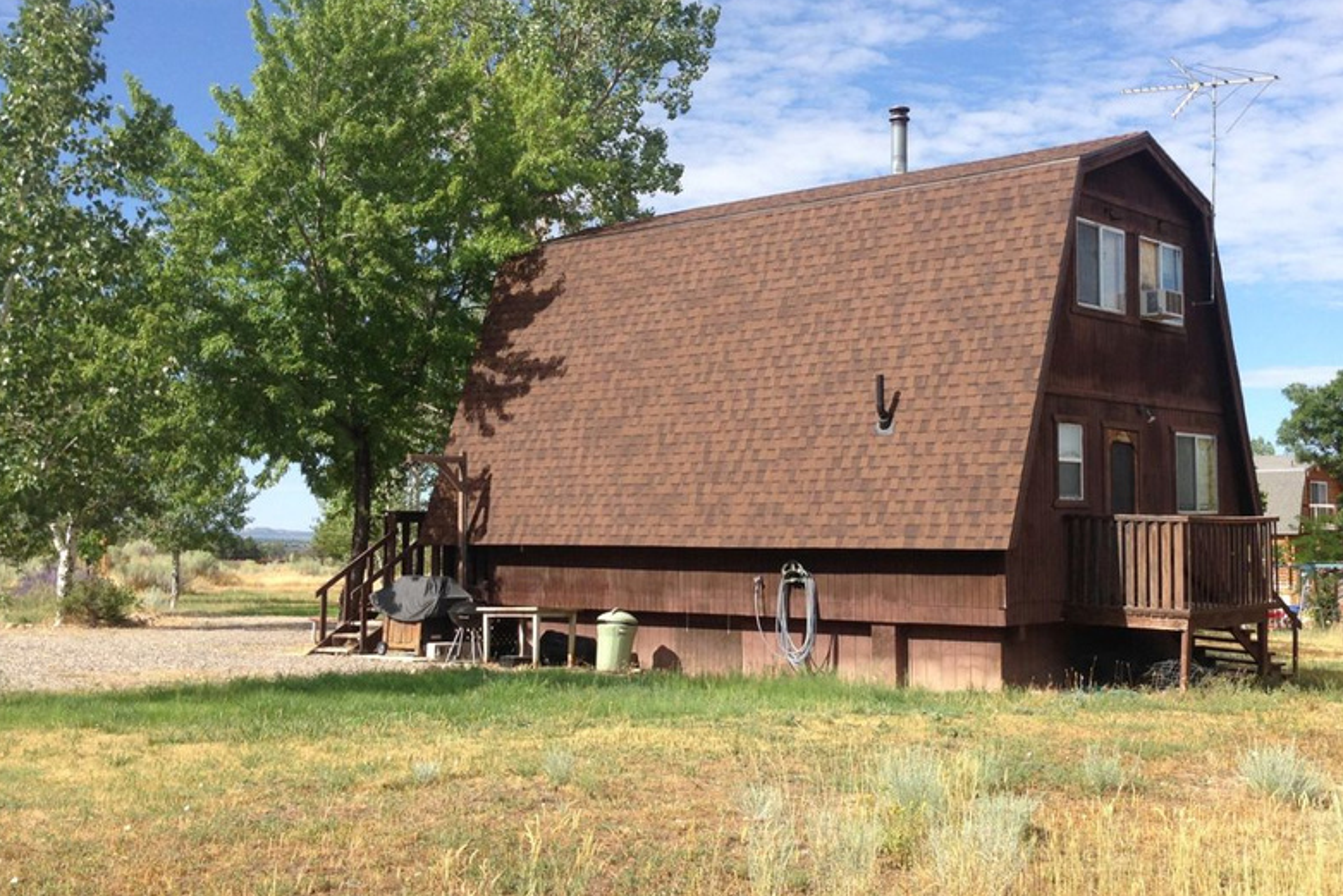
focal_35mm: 45
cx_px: 781
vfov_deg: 29.9
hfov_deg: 43.5
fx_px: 1679
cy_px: 409
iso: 50
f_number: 2.4
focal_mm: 4.12
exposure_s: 1/1178
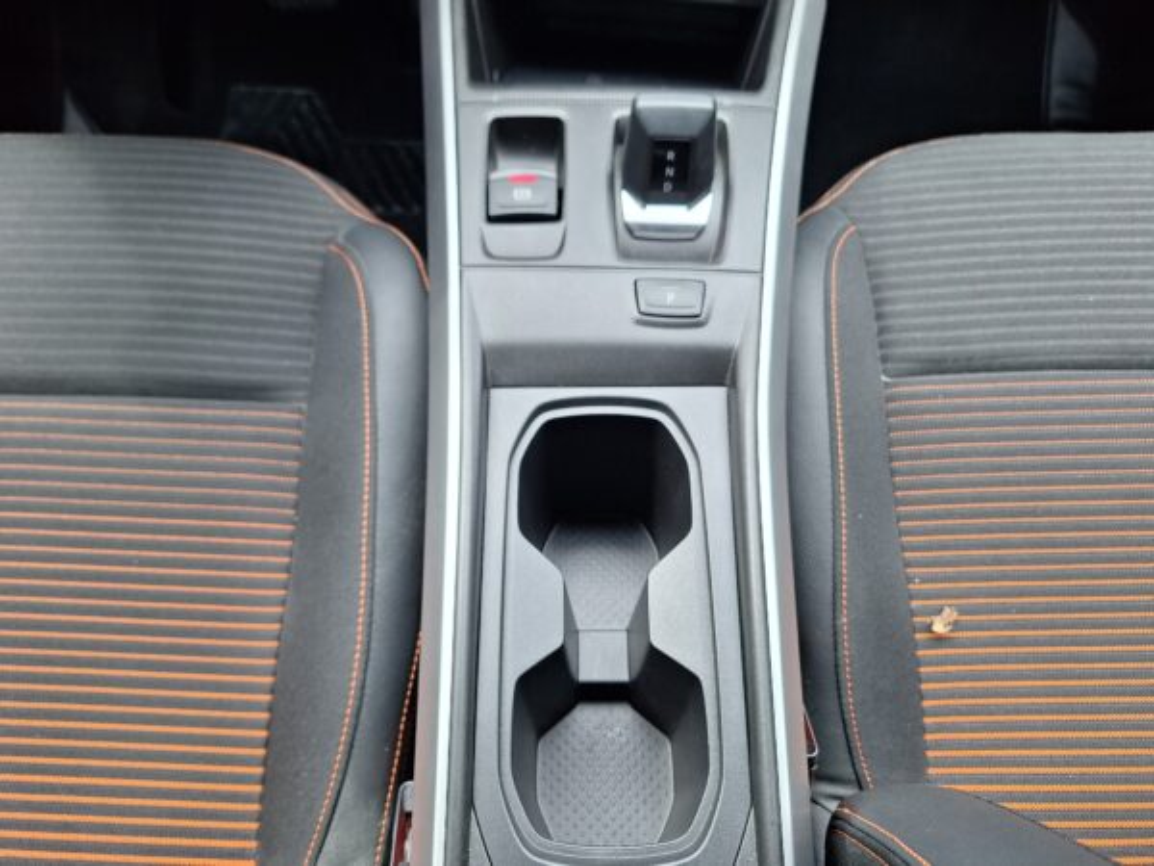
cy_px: 433
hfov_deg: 73.9
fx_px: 767
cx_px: 577
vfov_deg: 58.9
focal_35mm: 23
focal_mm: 5.54
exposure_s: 1/120
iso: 50
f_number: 1.8
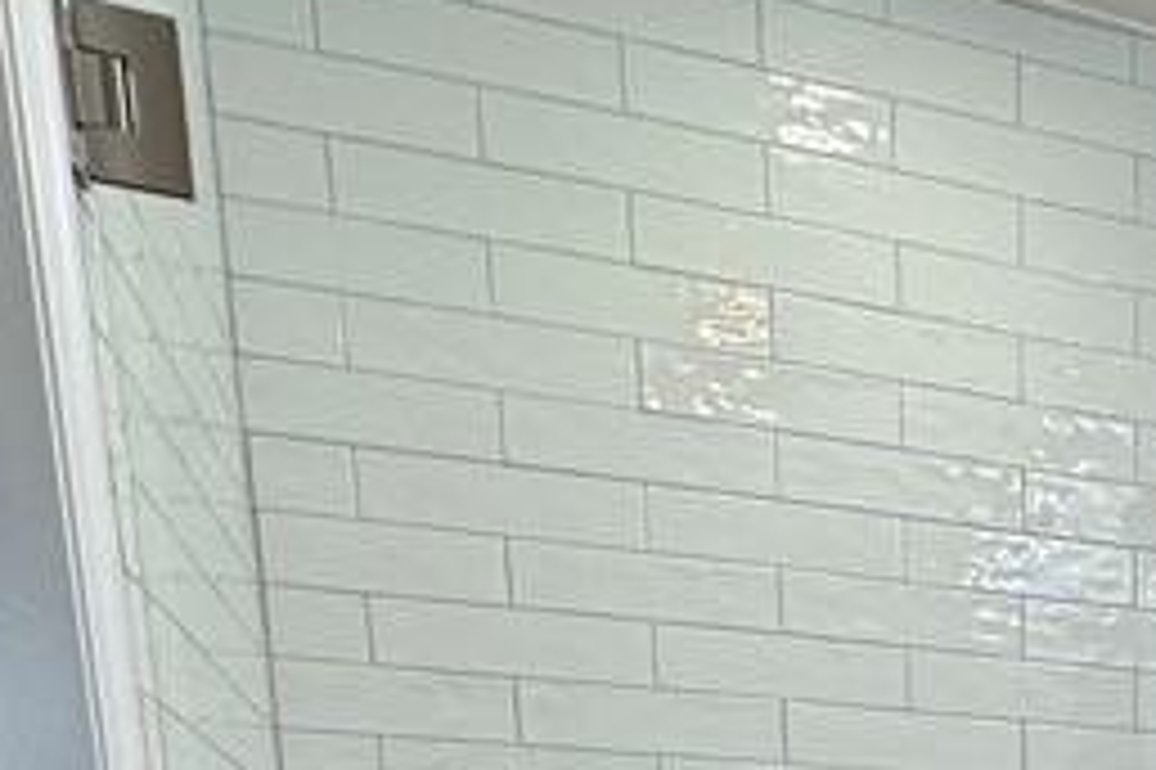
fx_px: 1861
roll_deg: -1.8
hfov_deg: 29.8
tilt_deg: -13.9
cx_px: 1367
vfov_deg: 17.8
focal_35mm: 58
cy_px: 1454
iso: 80
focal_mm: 2.22
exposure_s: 1/120
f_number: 2.2
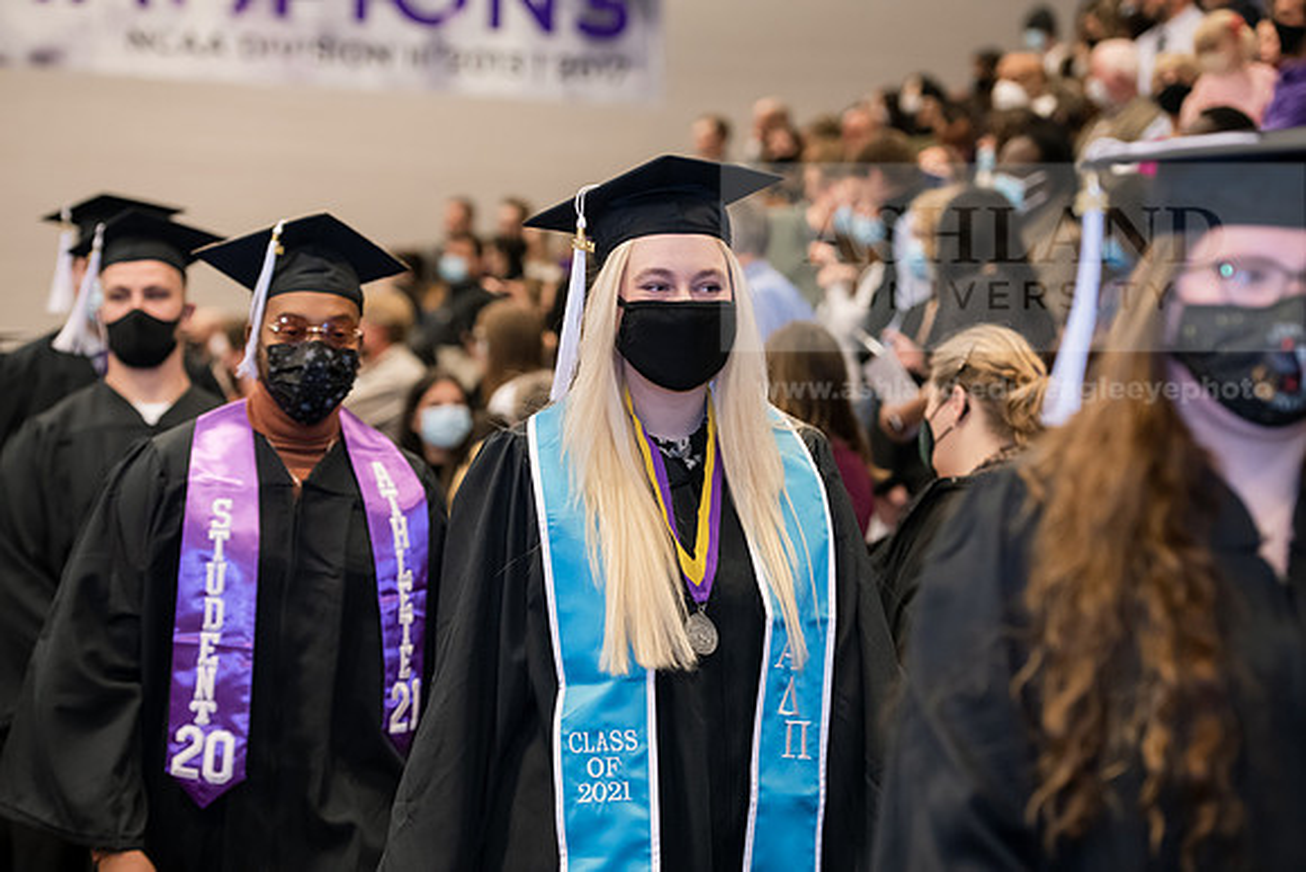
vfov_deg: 14.0
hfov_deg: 20.8
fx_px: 3556
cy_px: 436
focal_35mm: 98
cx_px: 653
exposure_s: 1/200
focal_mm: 98
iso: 1600
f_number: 3.5
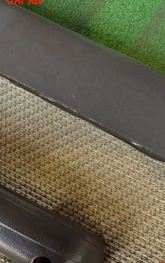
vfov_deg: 51.5
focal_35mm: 38
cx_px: 116
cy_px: 134
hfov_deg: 33.2
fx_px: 273
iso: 200
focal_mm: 4.5
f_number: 2
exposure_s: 1/40
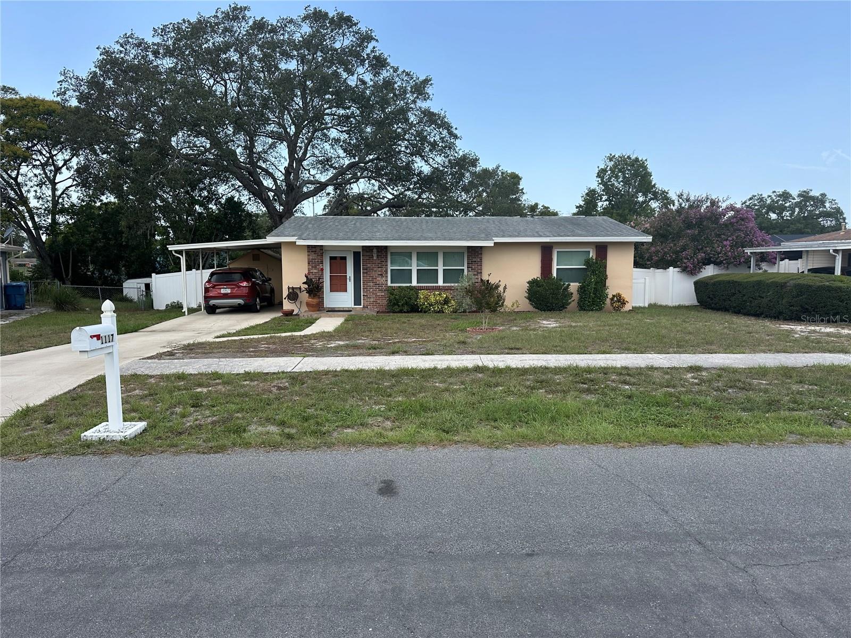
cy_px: 319
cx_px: 426
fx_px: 590
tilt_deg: -4.7
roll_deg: -0.2
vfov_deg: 56.8
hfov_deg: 71.6
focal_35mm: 24
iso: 80
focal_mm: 6.86
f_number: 1.78
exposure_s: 1/2028
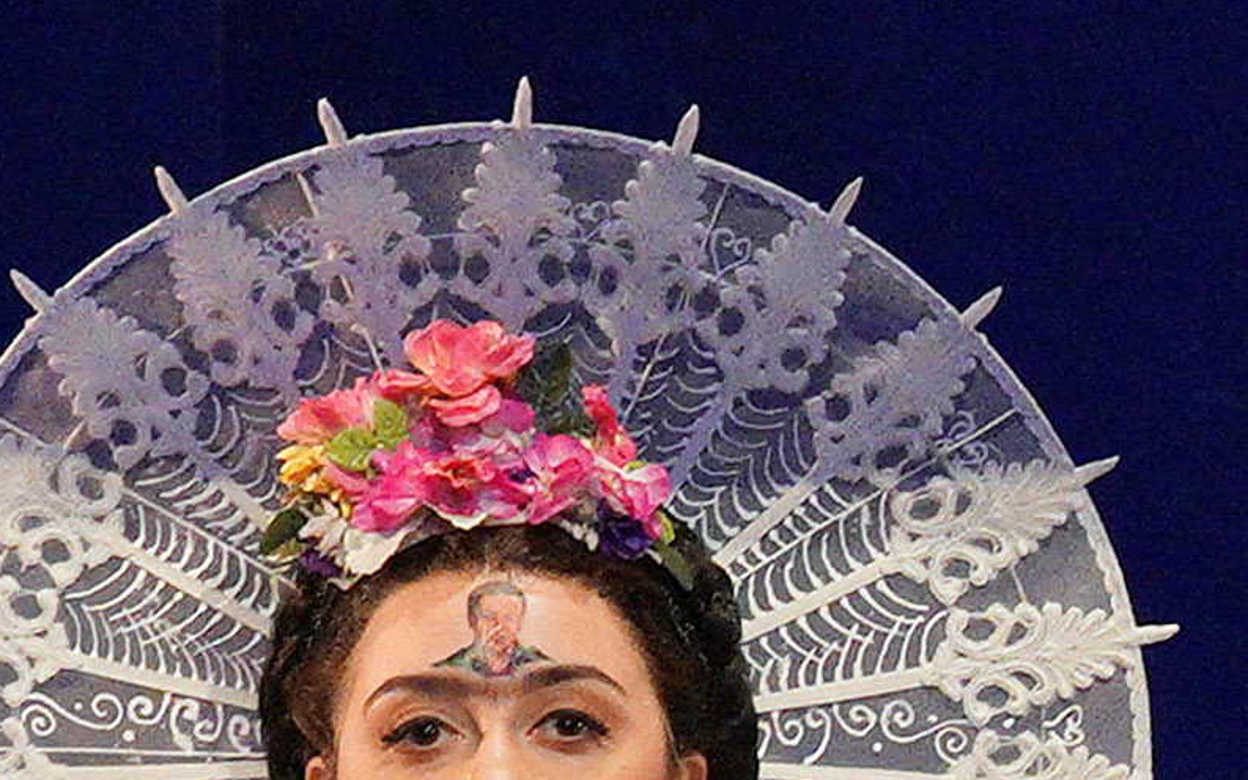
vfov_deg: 1.8
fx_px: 25174
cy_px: 1259
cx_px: 2524
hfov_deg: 2.8
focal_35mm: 740
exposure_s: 1/80
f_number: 6.3
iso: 4000
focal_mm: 96
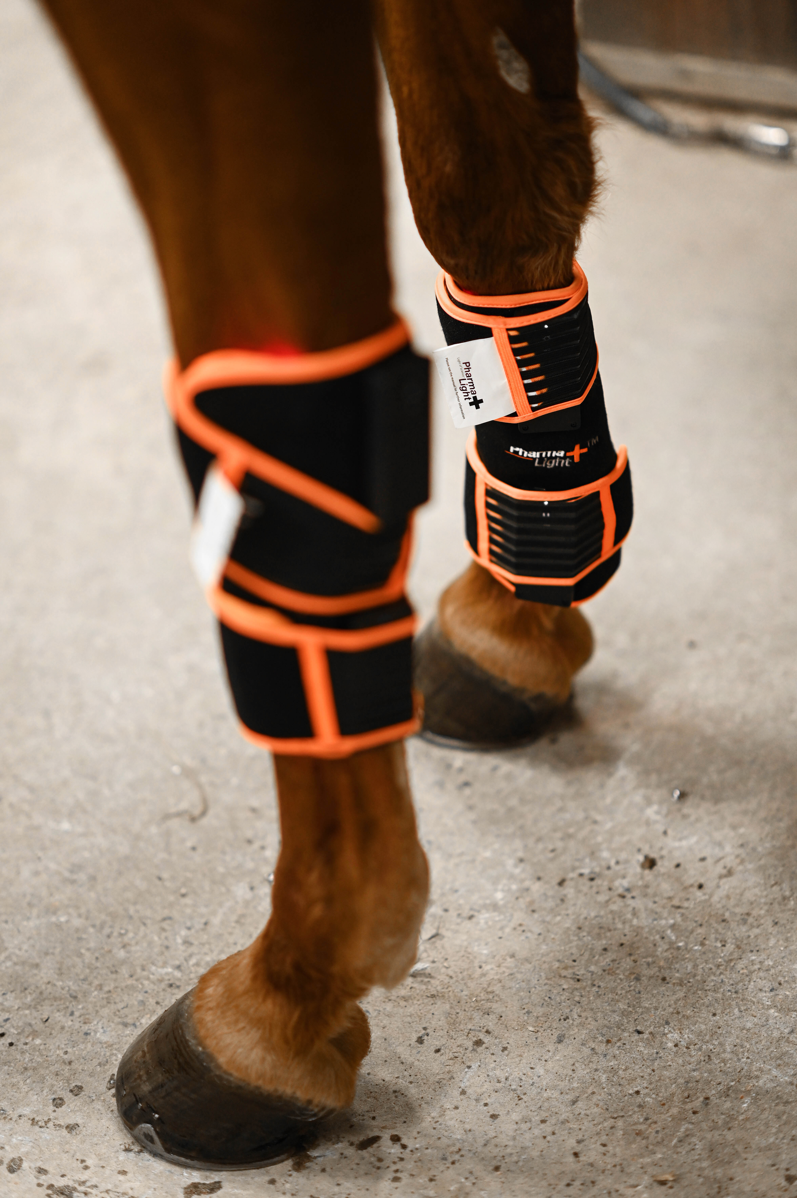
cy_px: 599
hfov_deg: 16.1
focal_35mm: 85
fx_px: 2826
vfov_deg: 23.9
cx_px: 398
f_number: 1.4
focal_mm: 85
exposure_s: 1/200
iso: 800
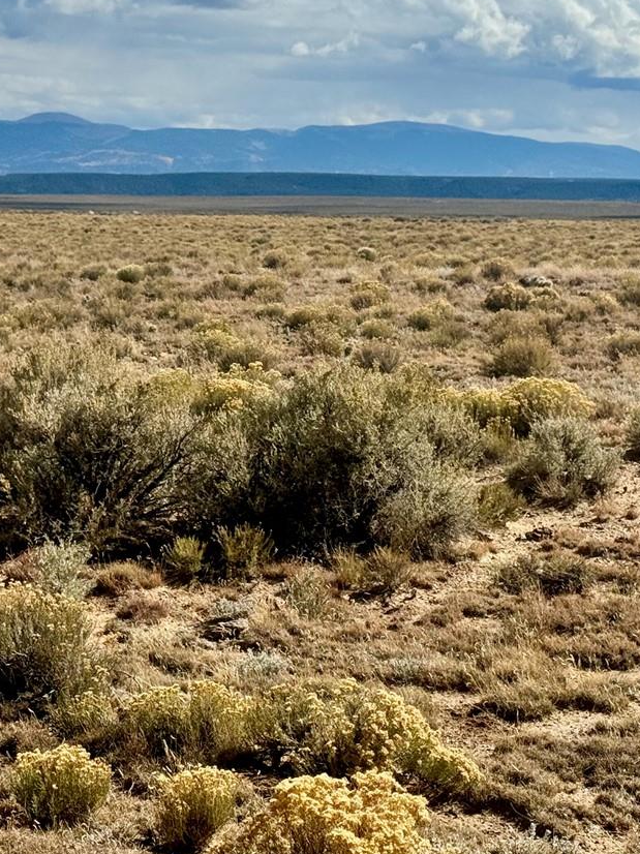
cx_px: 314
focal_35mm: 93
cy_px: 339
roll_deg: -0.7
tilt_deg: -4.1
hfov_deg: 15.9
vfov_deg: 21.1
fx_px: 2294
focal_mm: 6.76
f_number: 1.78
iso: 64
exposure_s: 1/7937
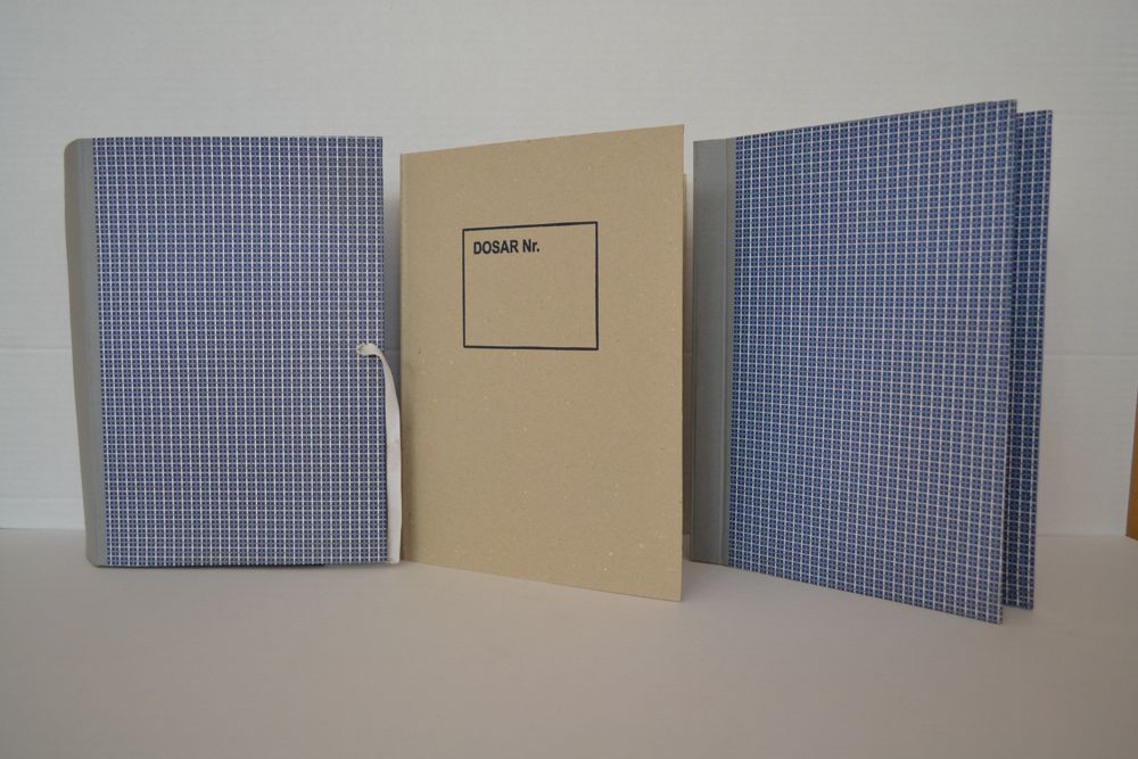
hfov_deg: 61.9
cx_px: 569
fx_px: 948
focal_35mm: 30
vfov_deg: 43.6
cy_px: 380
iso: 400
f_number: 4
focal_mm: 20
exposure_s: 1/60
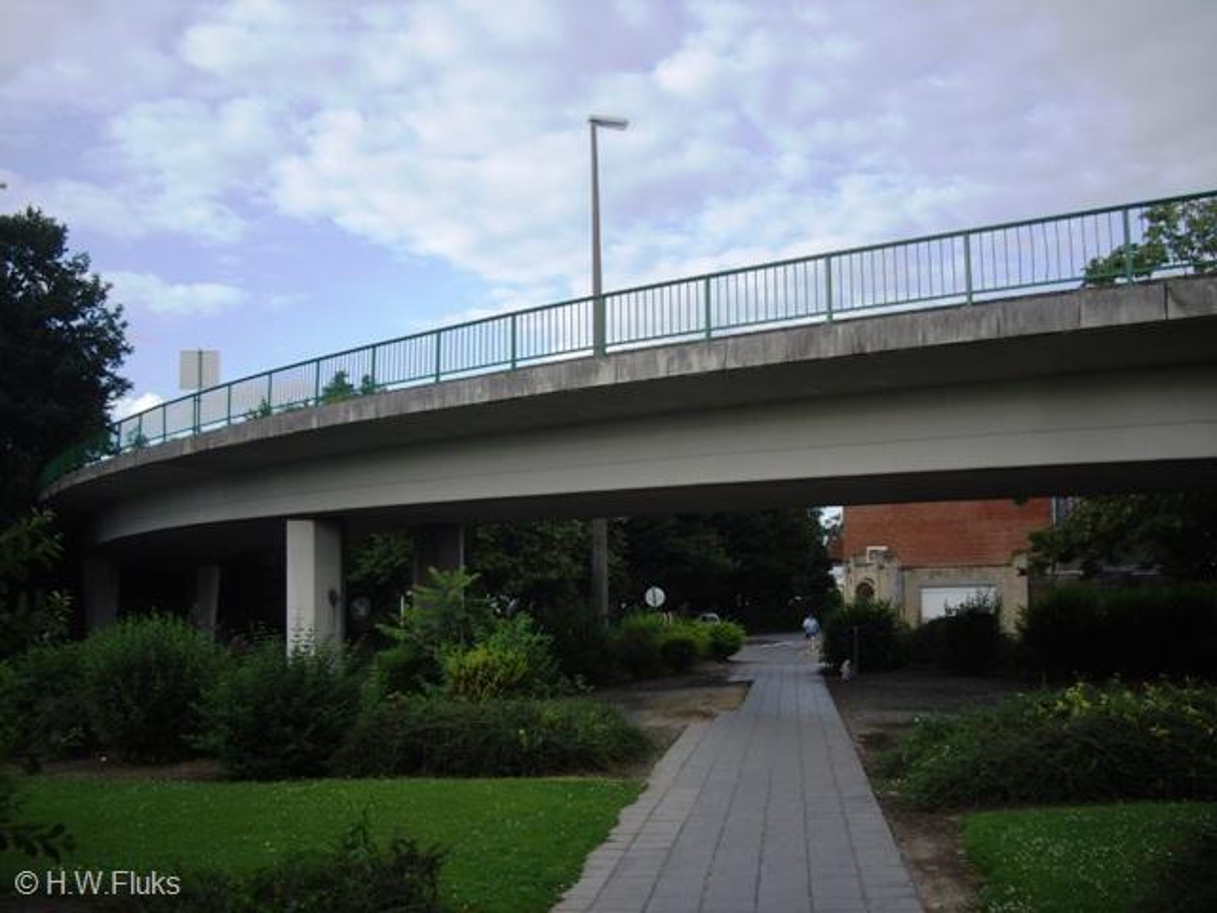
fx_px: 1336
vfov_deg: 37.7
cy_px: 456
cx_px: 608
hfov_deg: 49.0
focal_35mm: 38
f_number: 2.8
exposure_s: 1/400
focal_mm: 7.9
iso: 64
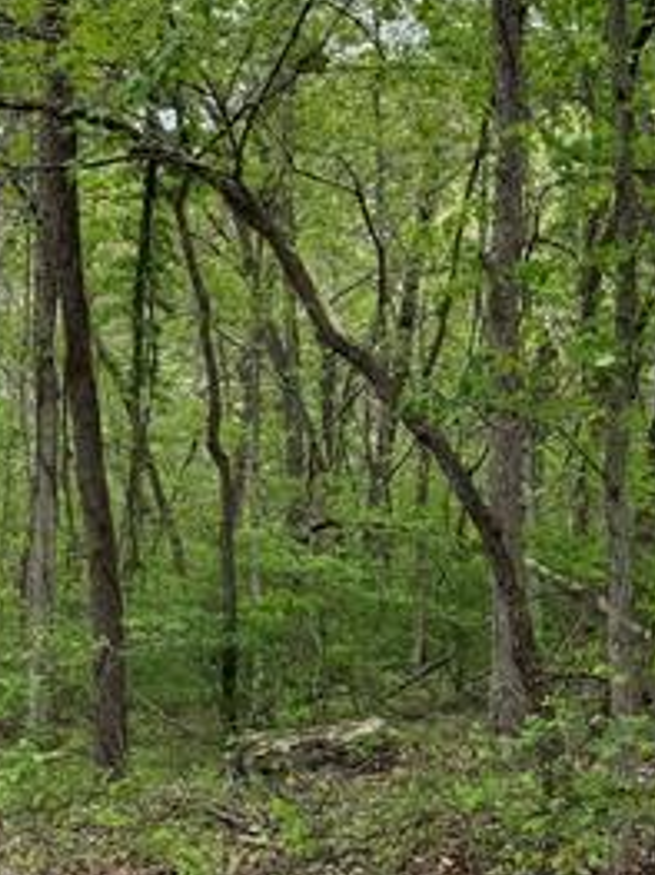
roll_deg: +0.0
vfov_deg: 27.8
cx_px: -209
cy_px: 399
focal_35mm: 70
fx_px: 1767
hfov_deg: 19.3
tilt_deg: -5.0
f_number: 1.78
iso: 80
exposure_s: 1/1151
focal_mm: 6.76
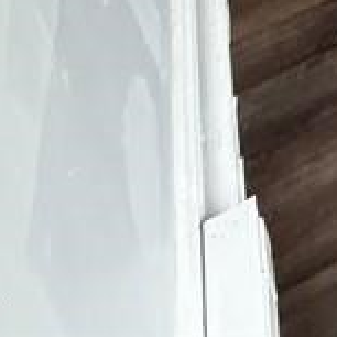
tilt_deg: -18.5
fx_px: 914
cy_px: -502
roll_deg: +0.8
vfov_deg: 13.8
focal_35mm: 83
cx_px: 896
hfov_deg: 13.0
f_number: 2.2
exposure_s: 1/60
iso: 500
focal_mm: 2.22
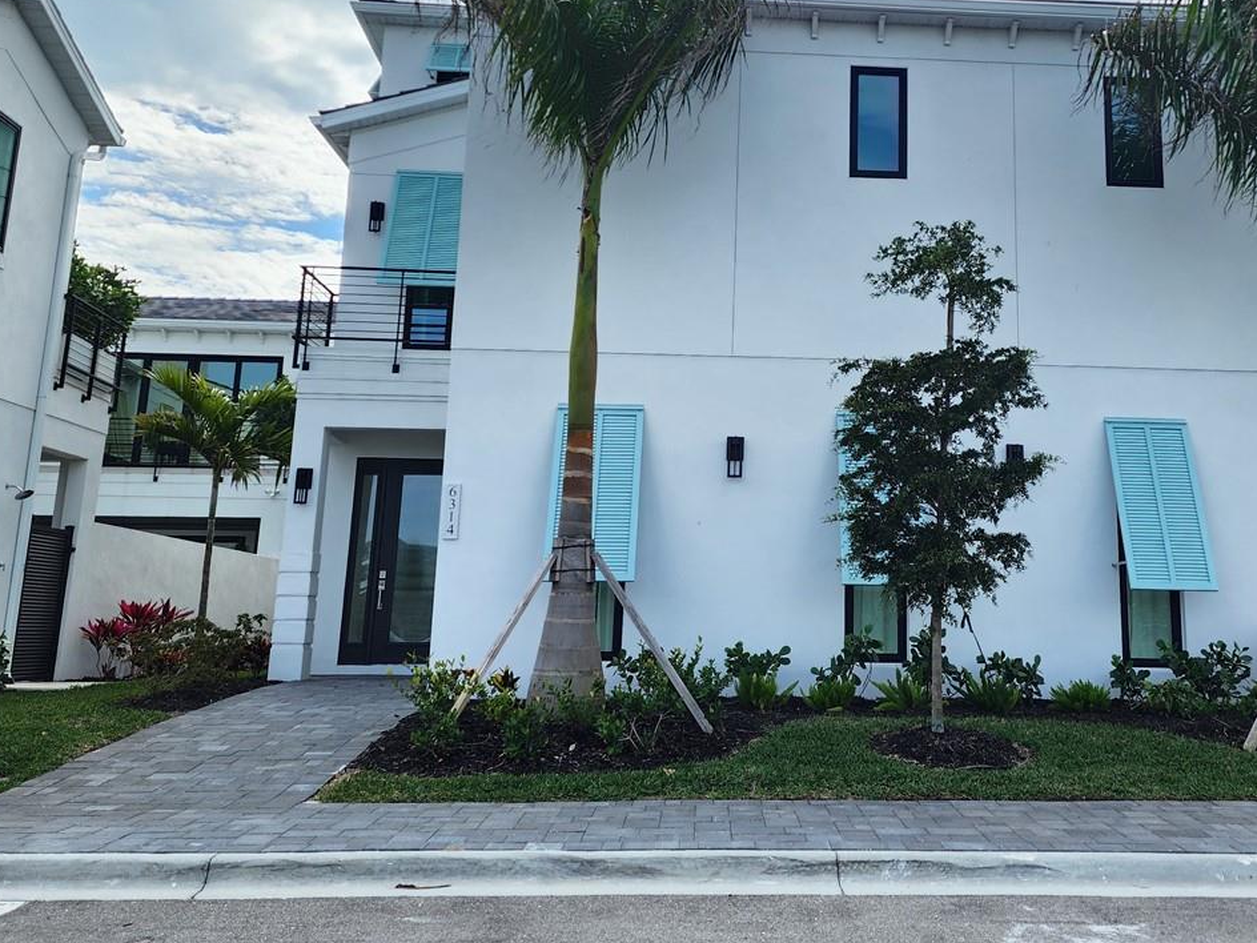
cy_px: 316
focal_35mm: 39
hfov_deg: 47.1
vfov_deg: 36.4
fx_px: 1416
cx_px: 835
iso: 12
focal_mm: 6.4
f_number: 1.8
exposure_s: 1/603
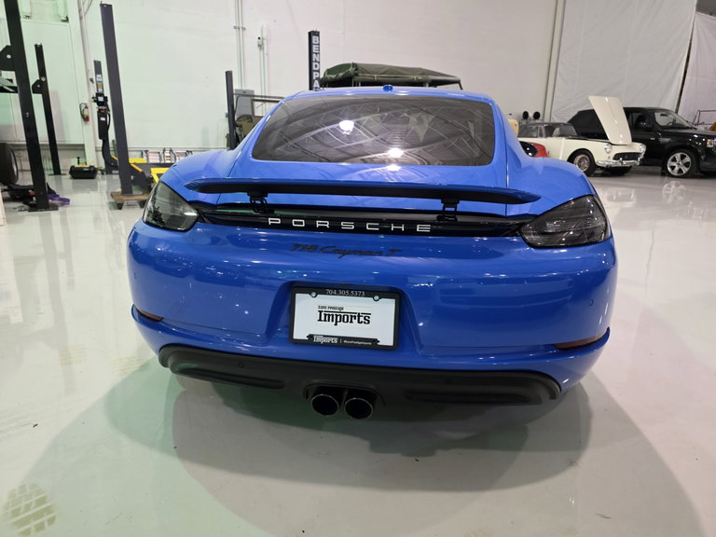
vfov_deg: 58.9
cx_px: 358
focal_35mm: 23
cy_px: 268
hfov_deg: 73.9
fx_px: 476
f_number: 1.7
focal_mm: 6.3
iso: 800
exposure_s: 1/120
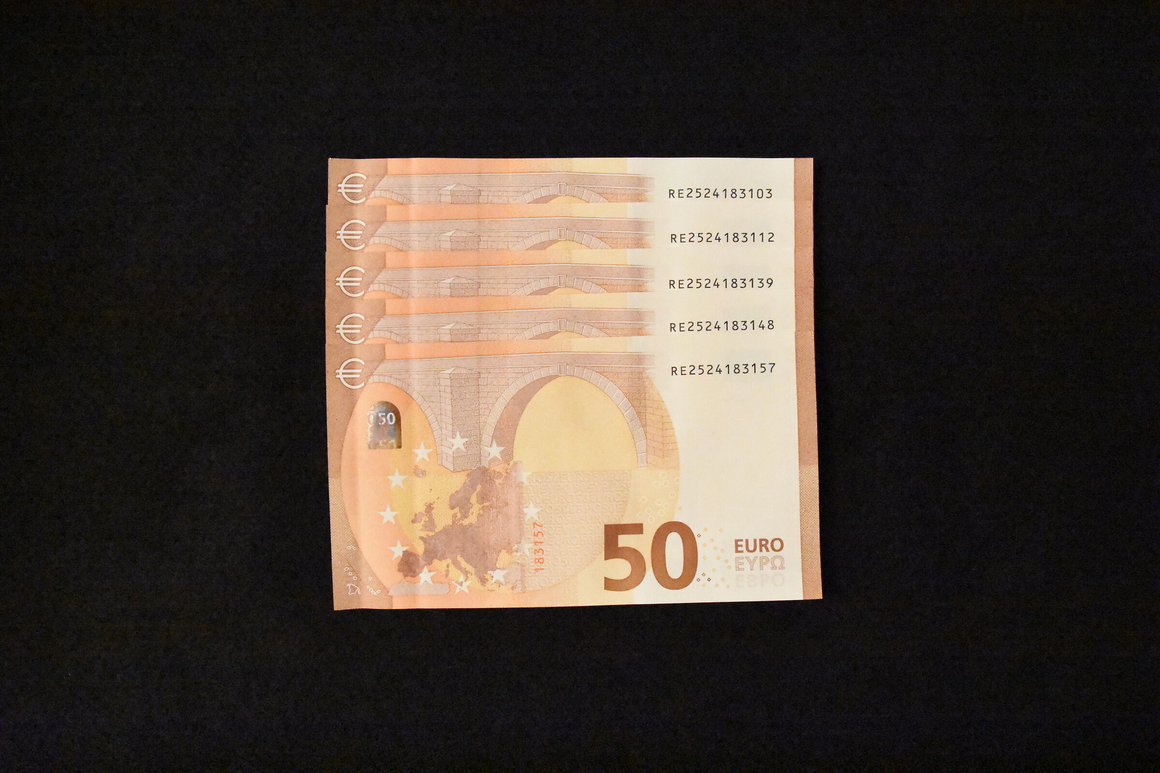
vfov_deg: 36.9
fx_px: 1160
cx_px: 580
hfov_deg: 53.1
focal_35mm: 36
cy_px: 386
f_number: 8
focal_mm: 24
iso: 25600
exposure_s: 1/60
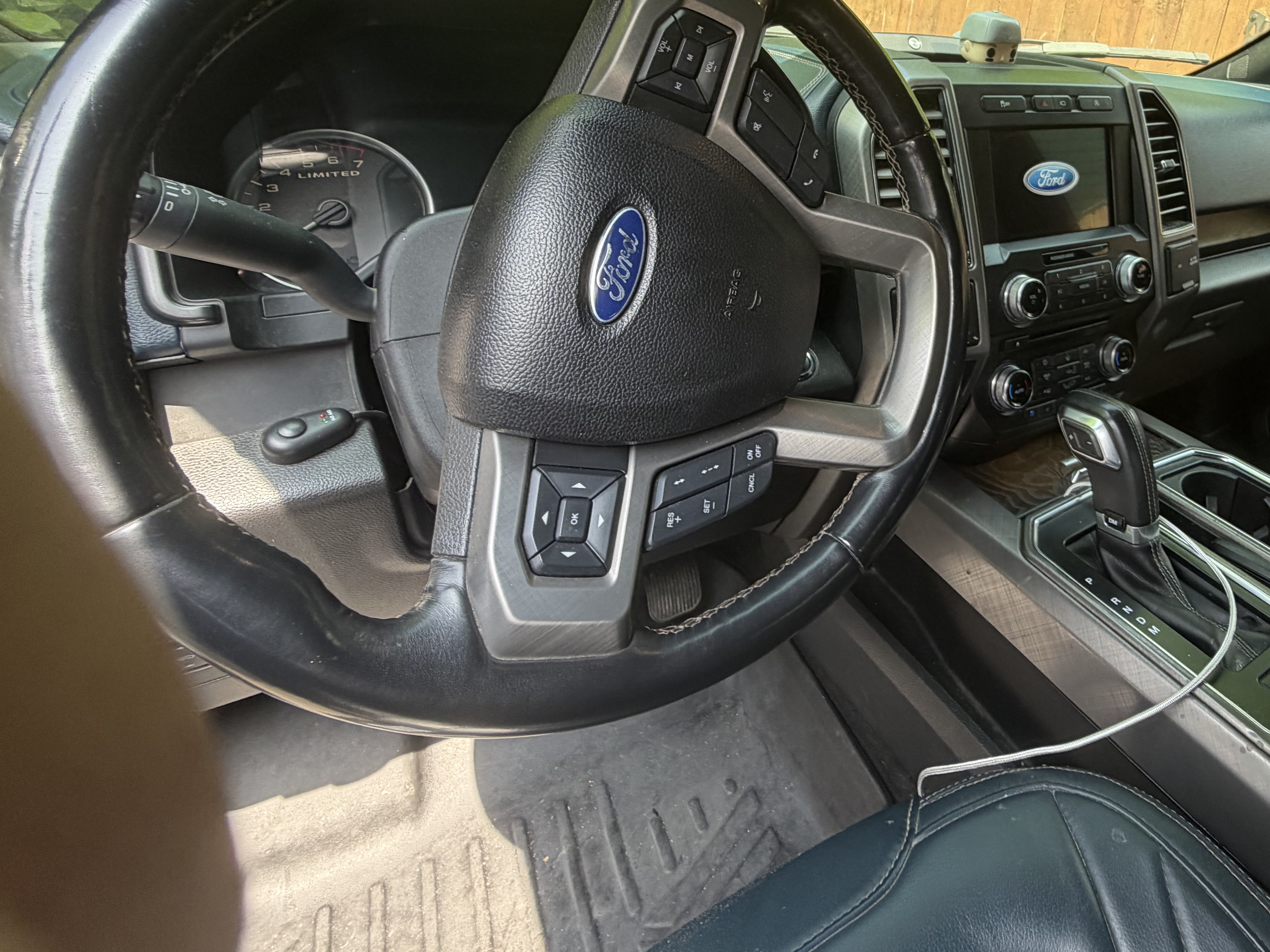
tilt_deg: -11.2
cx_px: 941
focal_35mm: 21
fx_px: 770
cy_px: 272
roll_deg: -13.2
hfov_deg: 73.8
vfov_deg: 60.9
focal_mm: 2.22
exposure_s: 1/121
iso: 100
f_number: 2.2
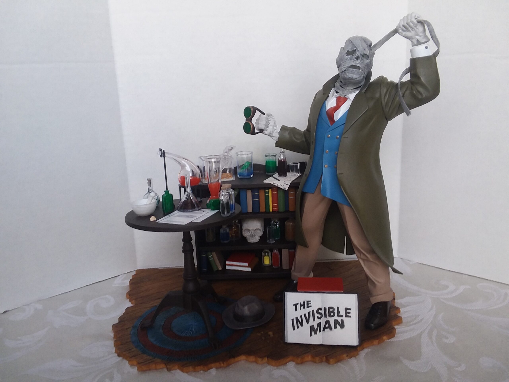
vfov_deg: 48.2
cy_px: 191
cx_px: 254
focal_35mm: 29
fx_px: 426
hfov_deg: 61.7
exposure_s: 1/40
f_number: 1.9
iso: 50
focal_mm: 2.47
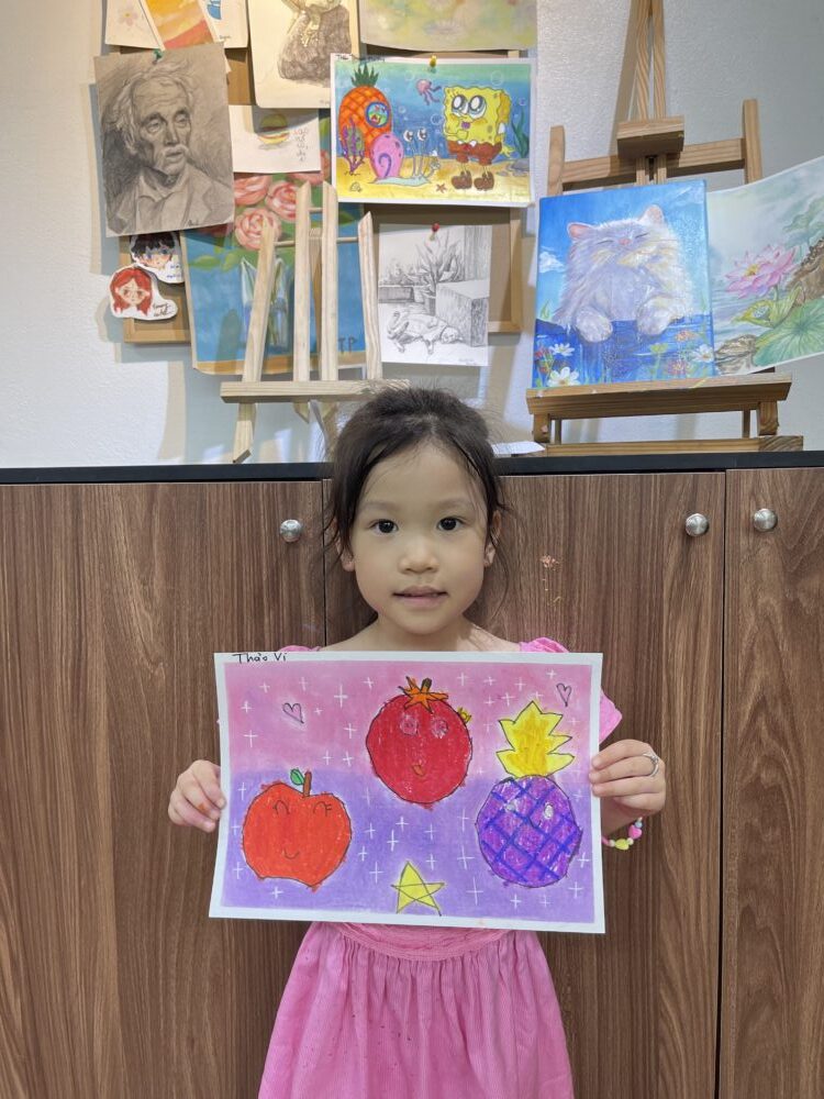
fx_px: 793
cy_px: 550
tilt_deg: -1.4
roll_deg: +1.0
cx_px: 412
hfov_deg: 54.9
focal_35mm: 25
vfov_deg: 69.4
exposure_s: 1/100
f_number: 1.6
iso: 64
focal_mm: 5.1
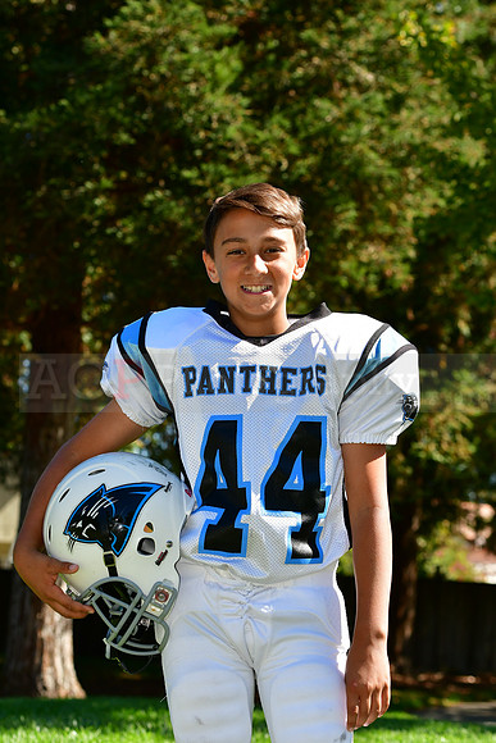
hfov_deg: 10.6
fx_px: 2664
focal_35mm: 129
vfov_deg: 15.9
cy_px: 372
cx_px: 248
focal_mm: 86
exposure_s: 1/800
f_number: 6.3
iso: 400
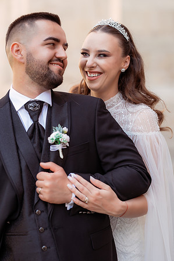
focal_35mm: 85
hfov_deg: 16.0
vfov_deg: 23.9
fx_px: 618
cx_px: 87
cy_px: 130
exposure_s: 1/320
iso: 200
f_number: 2.5
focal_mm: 85
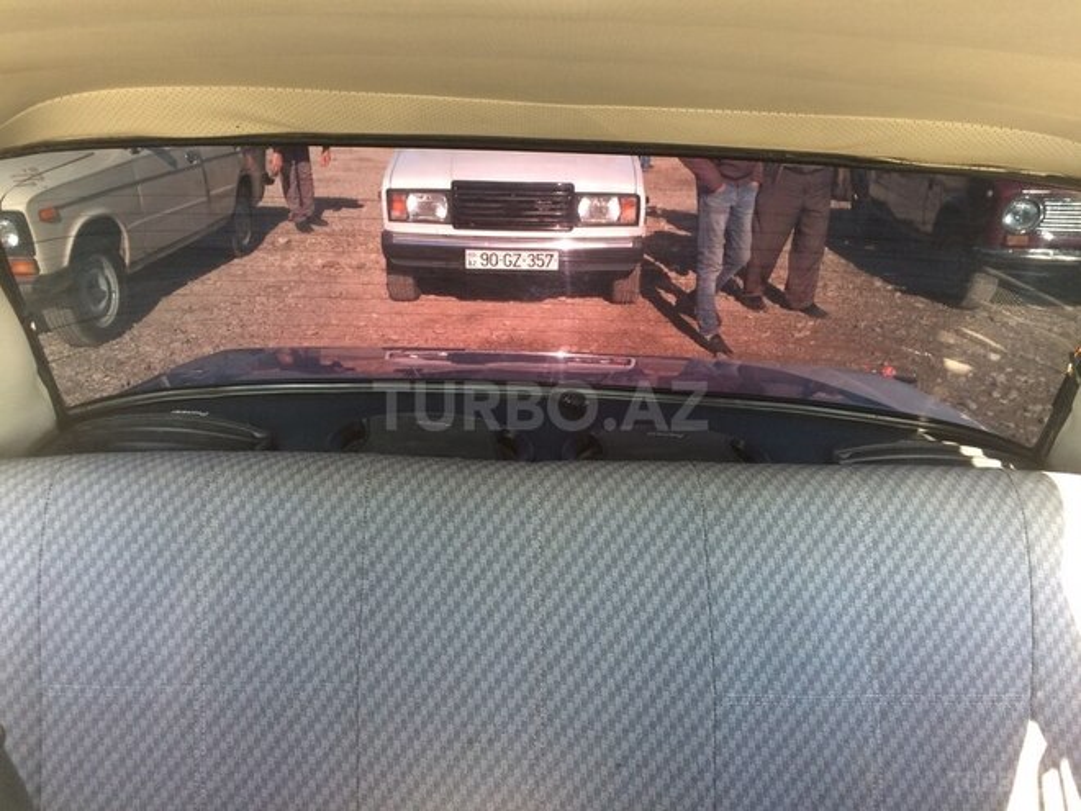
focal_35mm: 29
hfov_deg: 61.7
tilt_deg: -18.8
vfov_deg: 48.2
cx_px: 540
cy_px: 406
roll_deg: -1.3
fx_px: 906
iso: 50
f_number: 2.2
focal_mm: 4.15
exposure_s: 1/33
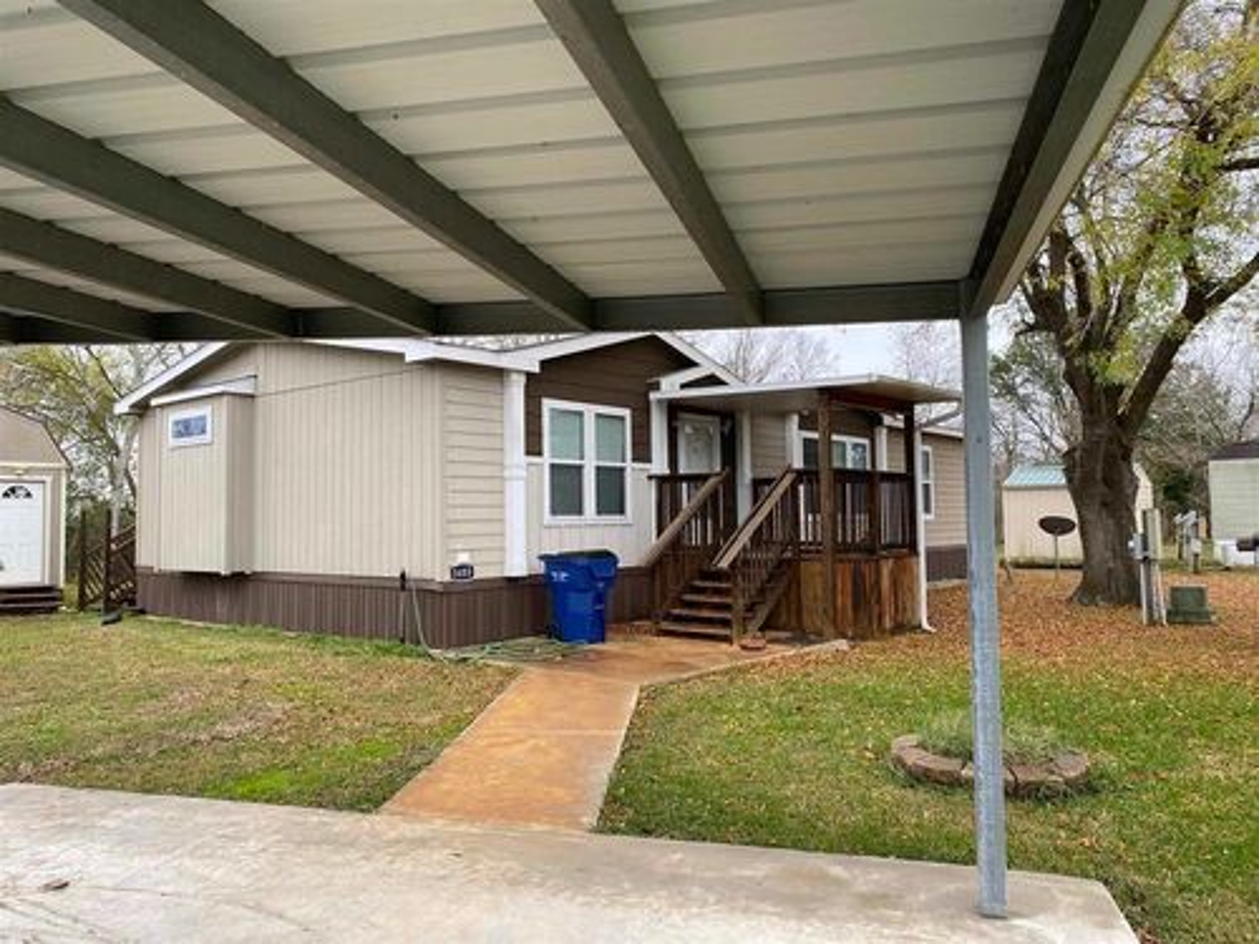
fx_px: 946
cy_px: 472
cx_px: 630
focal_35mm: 26
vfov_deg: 53.1
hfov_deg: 67.3
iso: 64
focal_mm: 4.25
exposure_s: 1/122
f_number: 1.8
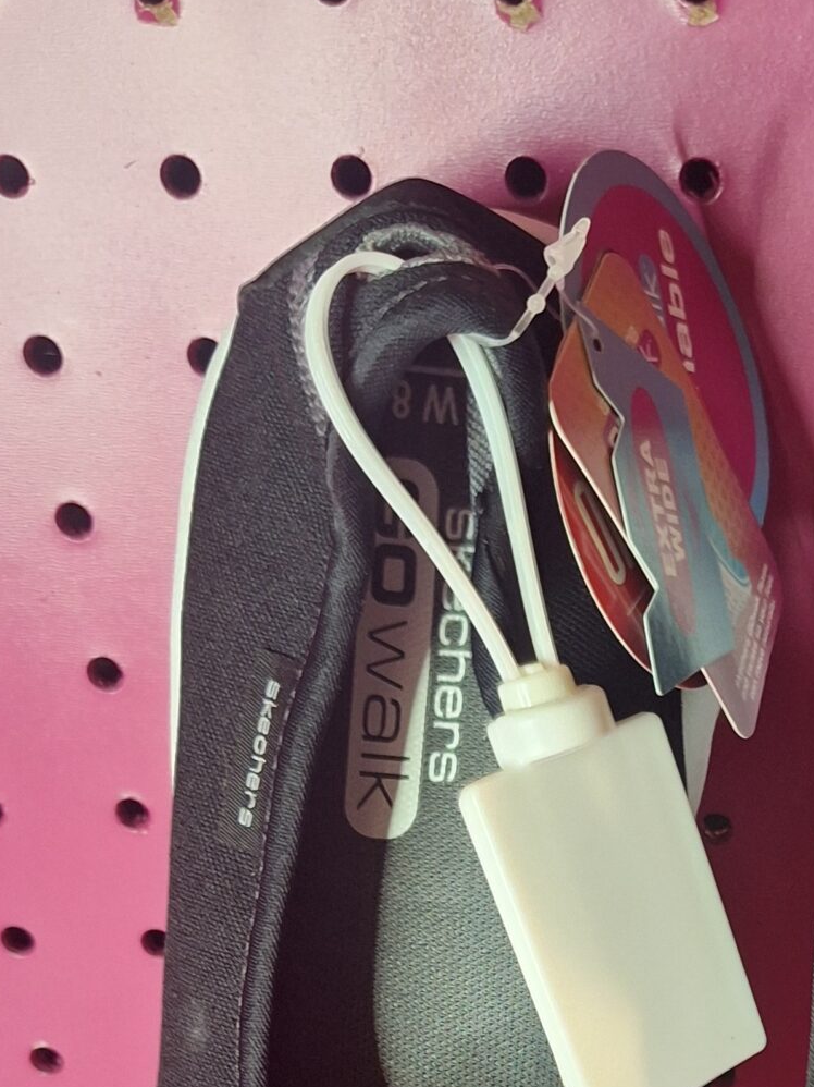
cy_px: 1086
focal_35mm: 59
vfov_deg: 30.4
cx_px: 792
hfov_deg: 23.8
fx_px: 1851
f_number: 1.8
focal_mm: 5.54
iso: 320
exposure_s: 1/24
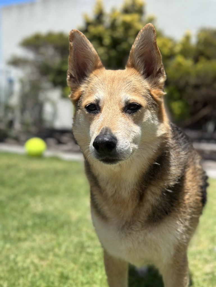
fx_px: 399
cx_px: 108
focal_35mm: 48
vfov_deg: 39.6
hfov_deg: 30.3
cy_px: 144
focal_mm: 6.86
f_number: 1.78
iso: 100
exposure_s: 1/5263
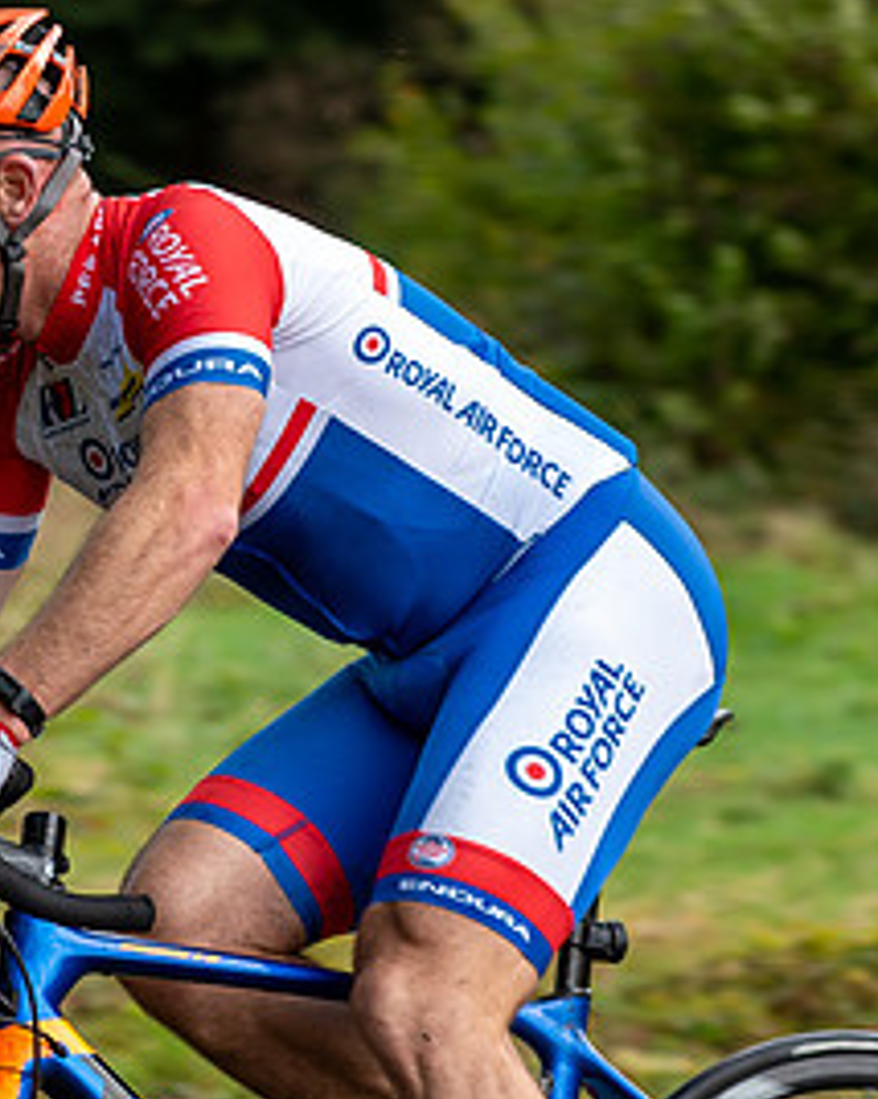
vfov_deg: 8.1
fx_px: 7805
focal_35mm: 240
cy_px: 509
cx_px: 107
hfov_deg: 6.4
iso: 200
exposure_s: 1/500
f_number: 3.2
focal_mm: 70
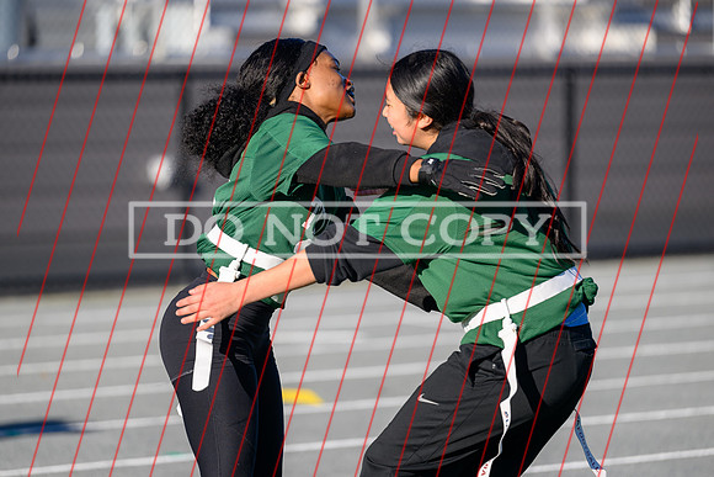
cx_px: 304
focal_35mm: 213
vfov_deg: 6.5
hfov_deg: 9.7
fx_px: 4219
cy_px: 241
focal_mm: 185
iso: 110
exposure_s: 1/1250
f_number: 2.8
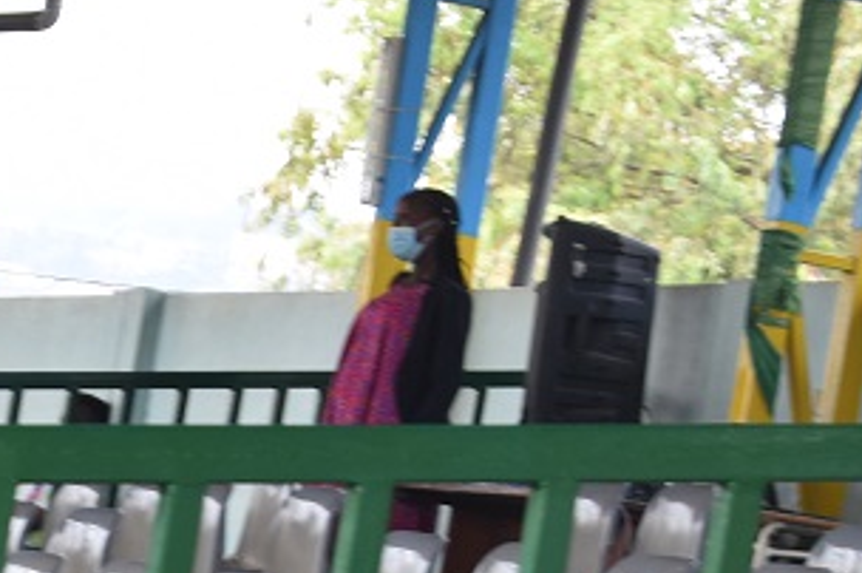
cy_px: 831
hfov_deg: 7.5
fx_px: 6497
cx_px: -207
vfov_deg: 5.0
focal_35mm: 272
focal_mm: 55
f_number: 6.7
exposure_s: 1/180
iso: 400
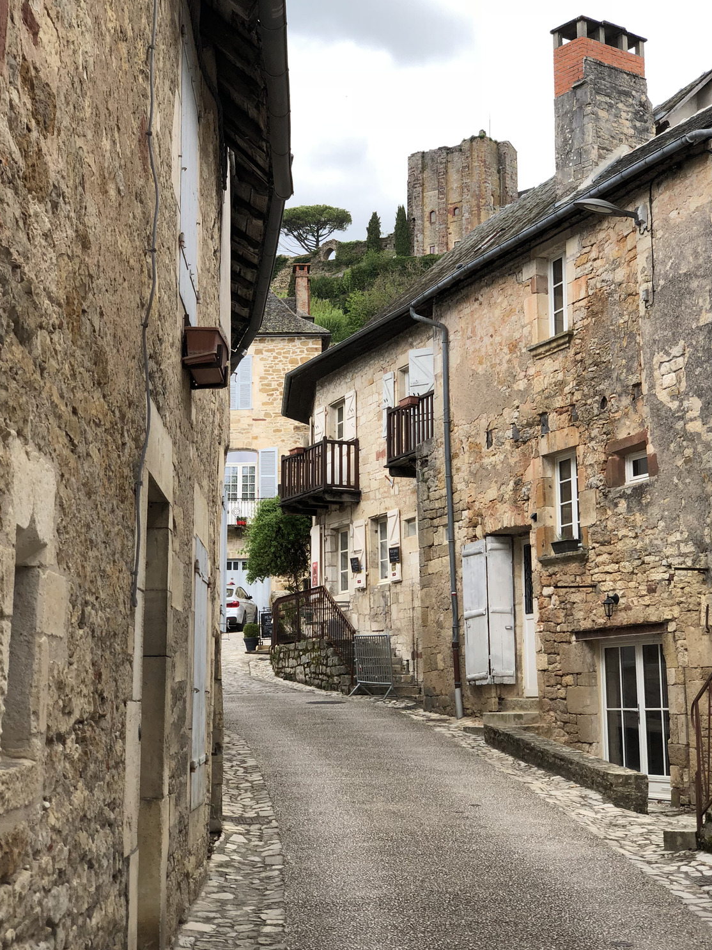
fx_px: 1536
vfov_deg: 34.3
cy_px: 453
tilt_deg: +10.1
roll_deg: +0.5
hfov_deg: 26.1
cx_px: 358
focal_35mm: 56
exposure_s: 1/326
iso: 16
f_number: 2.4
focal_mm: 6
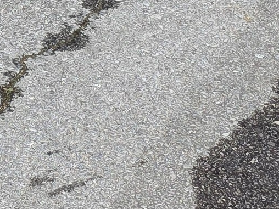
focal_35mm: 181
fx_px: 1459
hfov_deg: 9.7
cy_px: -222
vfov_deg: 7.8
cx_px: -372
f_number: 1.7
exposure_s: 1/6150
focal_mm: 6.3
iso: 80
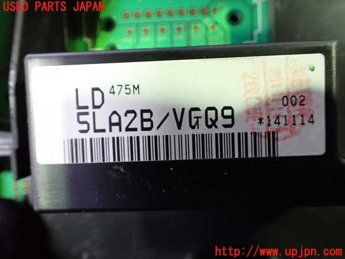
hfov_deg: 60.0
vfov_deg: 46.8
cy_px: 130
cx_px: 172
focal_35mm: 30
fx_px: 299
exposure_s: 1/50
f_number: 2.3
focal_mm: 5.4
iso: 800
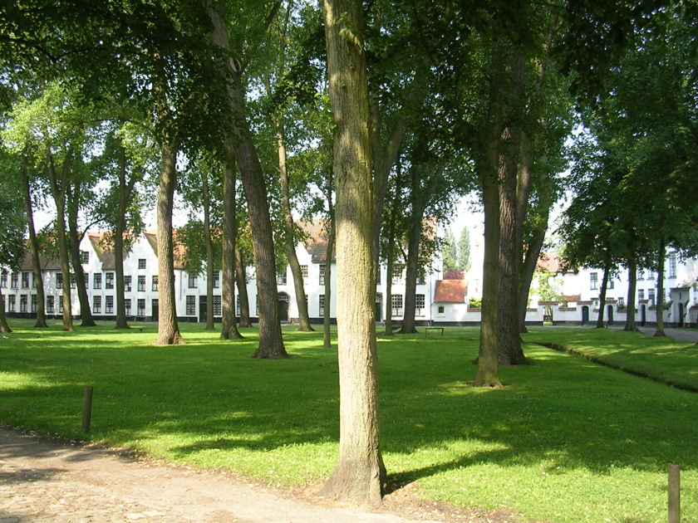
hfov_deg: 49.0
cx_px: 349
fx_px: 766
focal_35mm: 38
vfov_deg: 37.7
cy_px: 262
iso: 50
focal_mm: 5.8
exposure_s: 1/193
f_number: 2.8
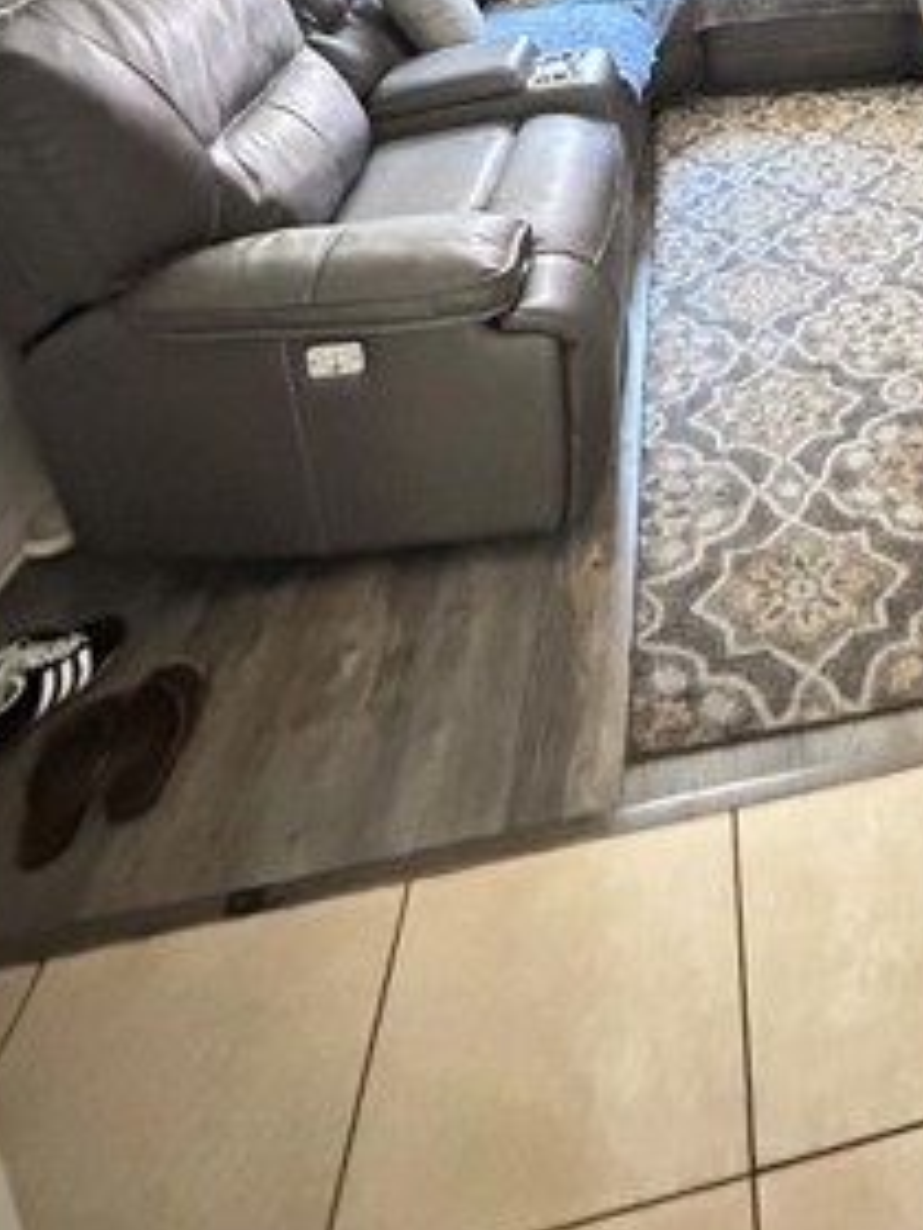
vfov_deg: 46.6
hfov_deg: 39.1
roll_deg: +0.8
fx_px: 1138
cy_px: -22
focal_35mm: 32
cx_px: 919
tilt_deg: -13.5
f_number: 2.2
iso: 3200
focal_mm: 2.22
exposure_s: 1/15
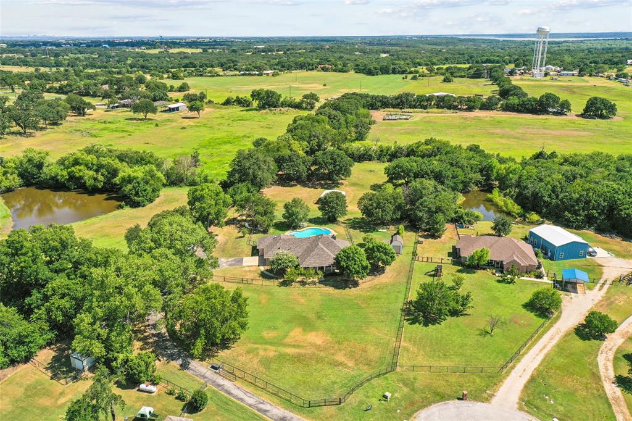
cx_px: 316
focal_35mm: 28
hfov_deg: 65.5
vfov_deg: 46.4
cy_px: 210
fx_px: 491
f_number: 5
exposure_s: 1/200
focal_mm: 10.3
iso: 100
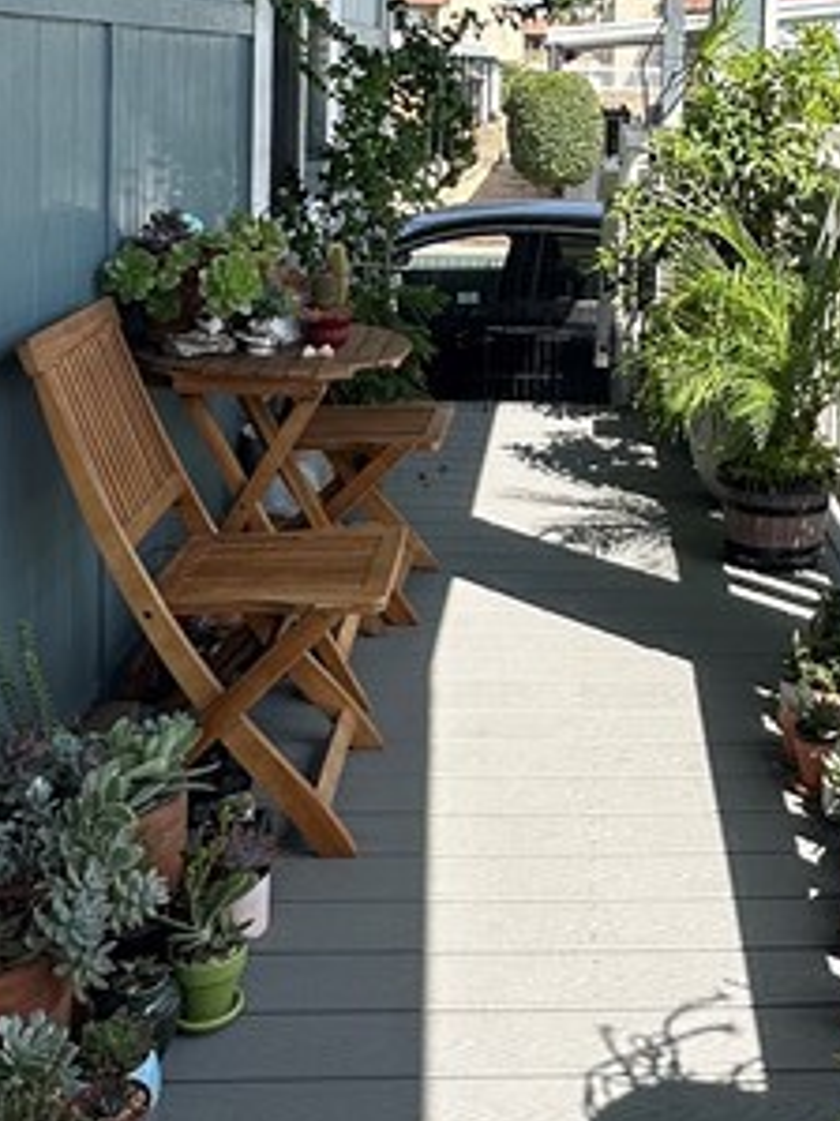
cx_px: 712
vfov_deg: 37.4
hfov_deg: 29.3
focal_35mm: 48
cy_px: 139
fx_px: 1554
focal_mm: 2.22
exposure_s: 1/1289
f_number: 2.2
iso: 50
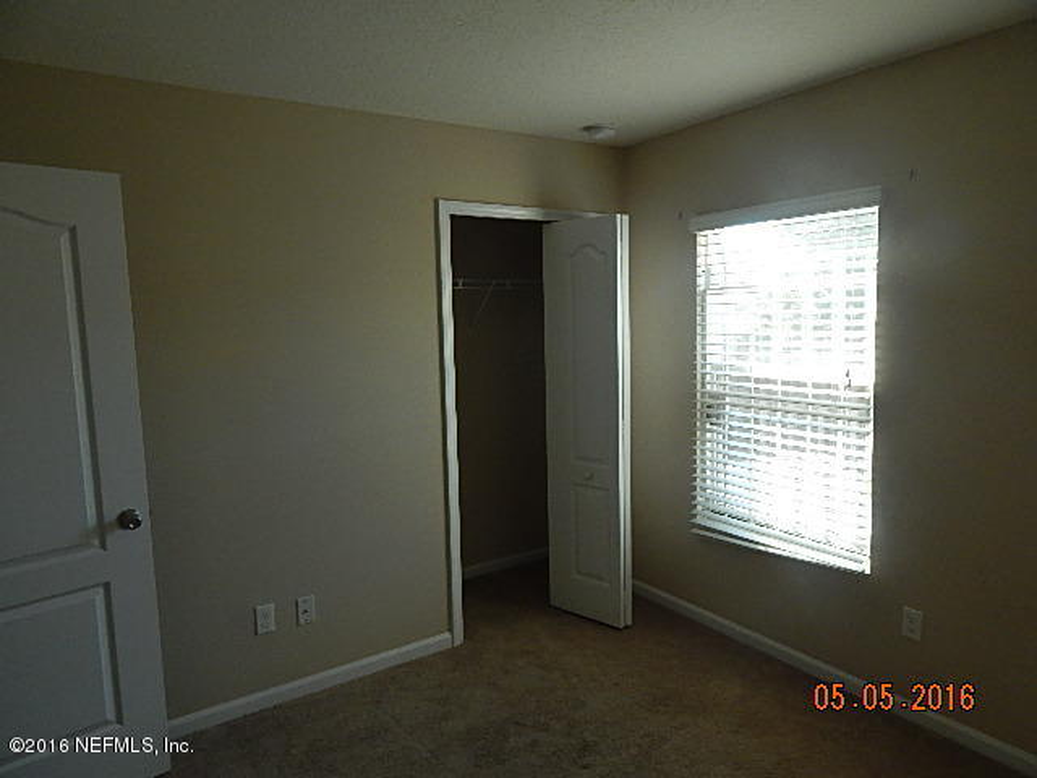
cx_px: 518
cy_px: 389
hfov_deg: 73.9
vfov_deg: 58.9
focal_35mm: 23
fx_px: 689
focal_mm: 4
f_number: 3
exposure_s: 1/250
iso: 360
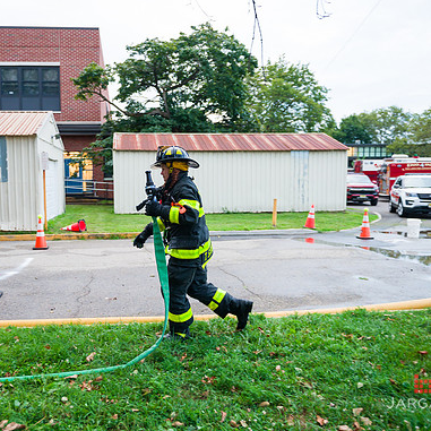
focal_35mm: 31
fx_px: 437
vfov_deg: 52.5
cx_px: 166
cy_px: 215
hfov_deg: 52.1
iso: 1000
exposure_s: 1/200
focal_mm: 24
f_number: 3.2
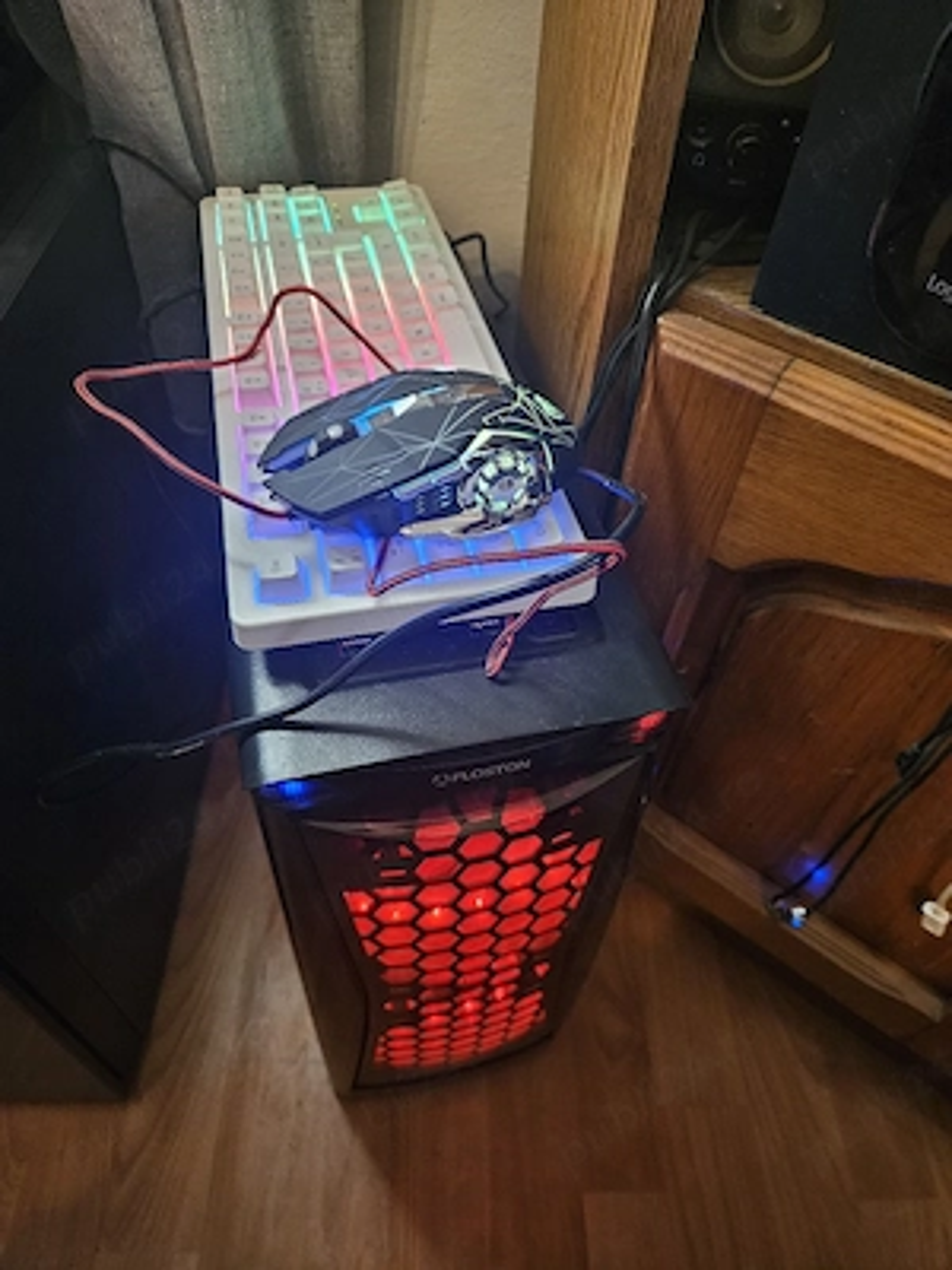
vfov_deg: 73.9
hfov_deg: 58.9
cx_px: 476
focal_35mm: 23
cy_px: 635
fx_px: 843
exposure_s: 1/25.1
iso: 640
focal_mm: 5.4
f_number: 1.8
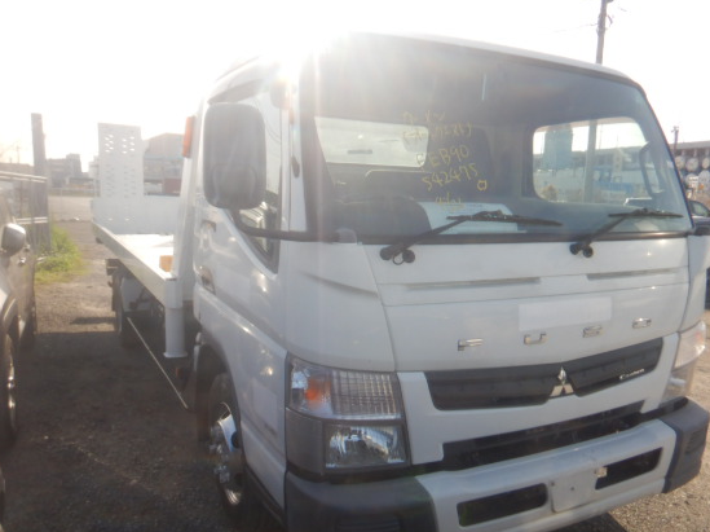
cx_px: 372
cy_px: 296
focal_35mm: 28
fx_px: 574
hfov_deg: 63.4
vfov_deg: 49.6
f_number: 2.8
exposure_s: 1/250
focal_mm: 4.3
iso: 125
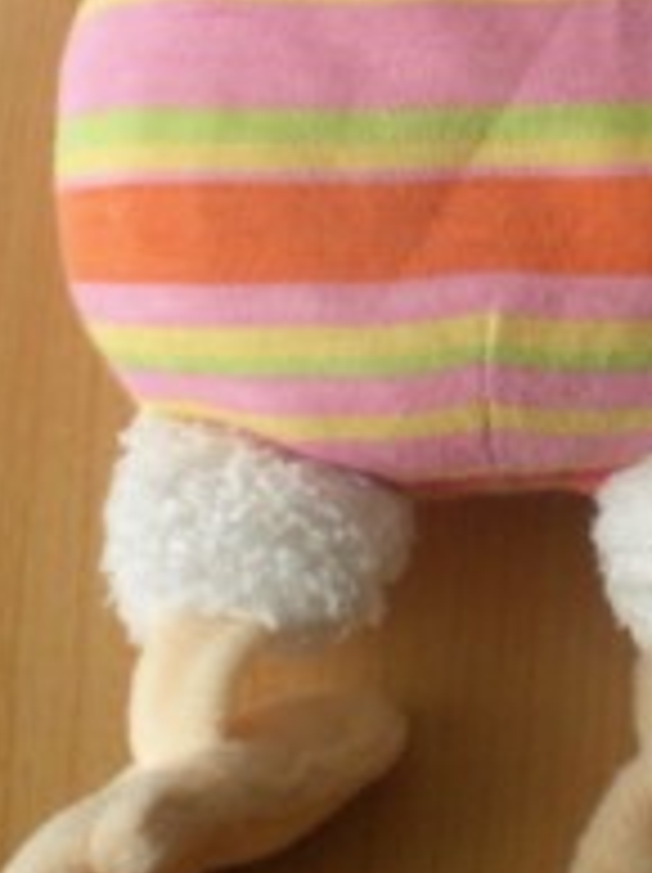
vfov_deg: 18.6
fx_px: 2567
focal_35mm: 102
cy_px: -58
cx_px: 553
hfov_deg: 14.4
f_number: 3.1
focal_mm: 6.3
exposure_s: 1/28.6
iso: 200
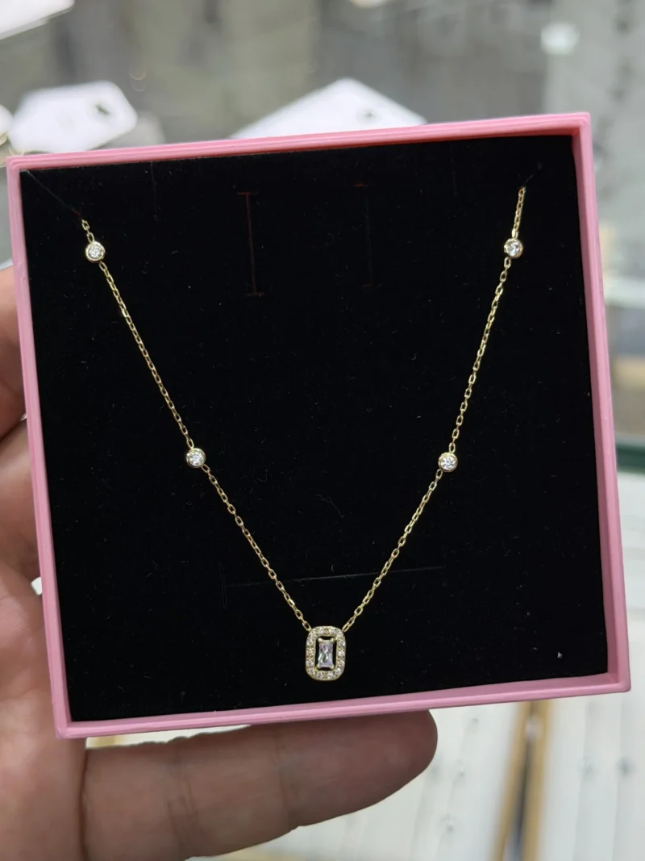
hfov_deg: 30.3
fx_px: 1193
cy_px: 430
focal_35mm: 48
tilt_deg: -45.0
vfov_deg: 39.7
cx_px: 322
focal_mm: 6.76
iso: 100
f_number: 1.78
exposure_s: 1/466
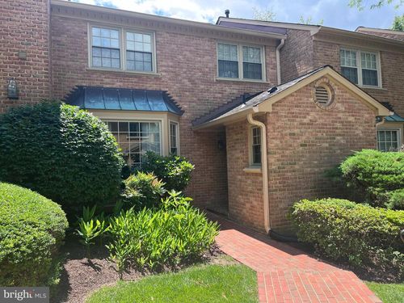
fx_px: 303
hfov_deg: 67.3
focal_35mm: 26
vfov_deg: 53.1
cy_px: 152
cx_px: 202
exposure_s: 1/852
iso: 50
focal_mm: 5.1
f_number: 1.6
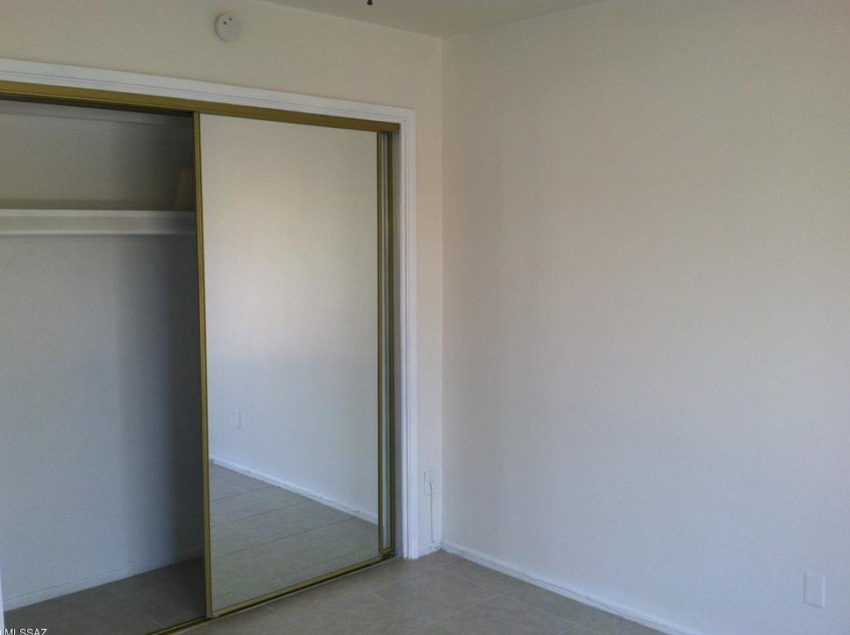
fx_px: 907
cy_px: 322
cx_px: 413
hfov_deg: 50.2
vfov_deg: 38.6
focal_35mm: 37
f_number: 2.8
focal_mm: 3.85
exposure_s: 1/21
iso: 80
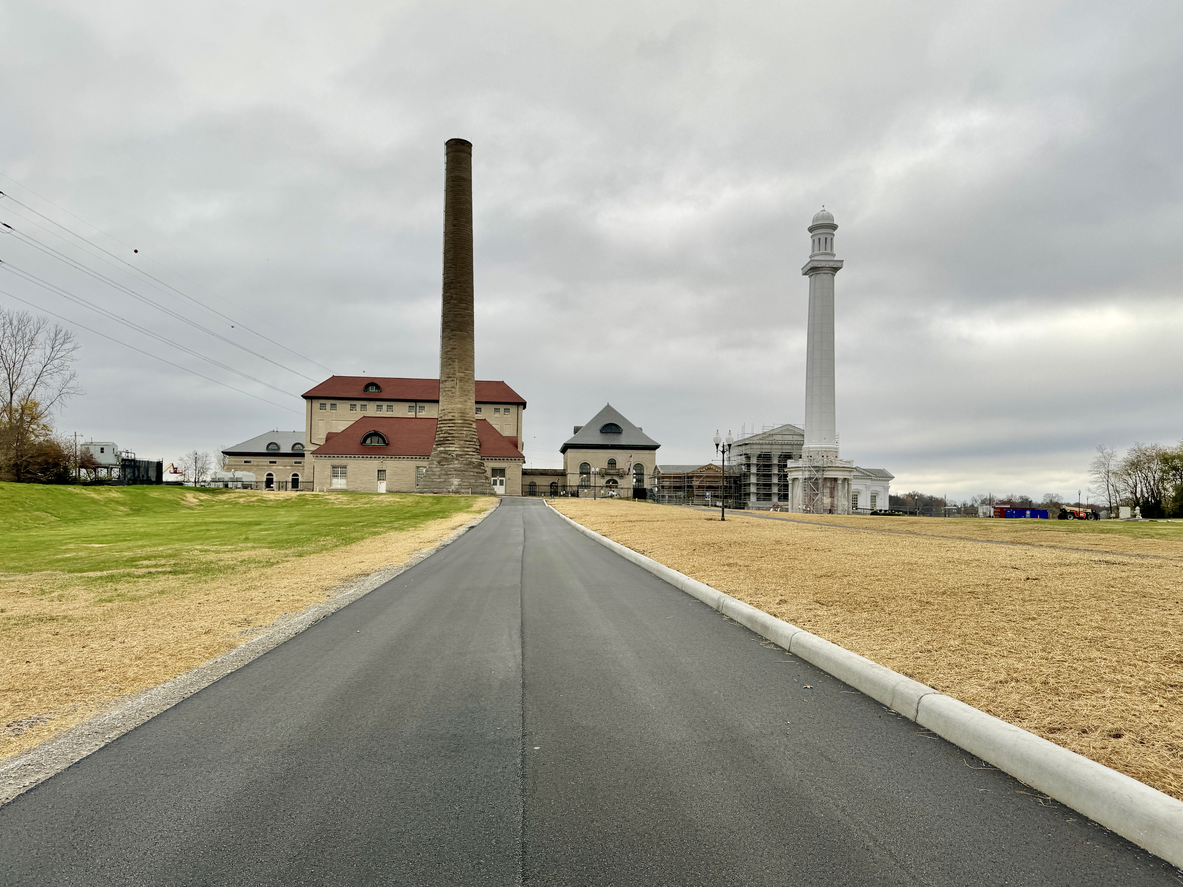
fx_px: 820
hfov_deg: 71.6
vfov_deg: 56.8
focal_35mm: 24
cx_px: 592
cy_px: 444
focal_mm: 6.86
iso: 80
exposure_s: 1/522
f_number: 1.78
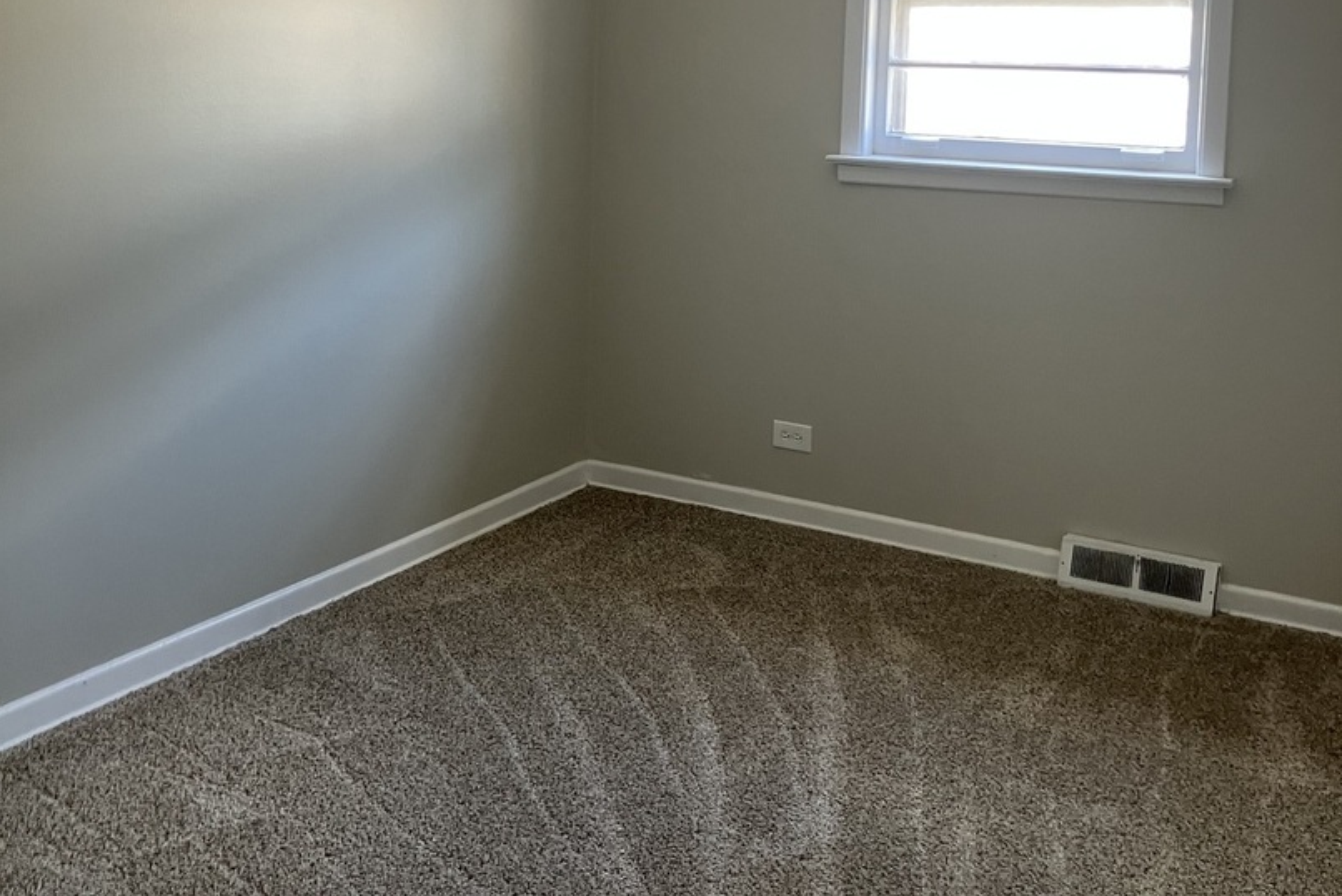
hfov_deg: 49.5
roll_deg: -1.5
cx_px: 669
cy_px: 198
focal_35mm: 39
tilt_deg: -4.9
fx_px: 1454
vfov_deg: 33.4
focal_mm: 3.99
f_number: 1.8
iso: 100
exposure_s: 1/60
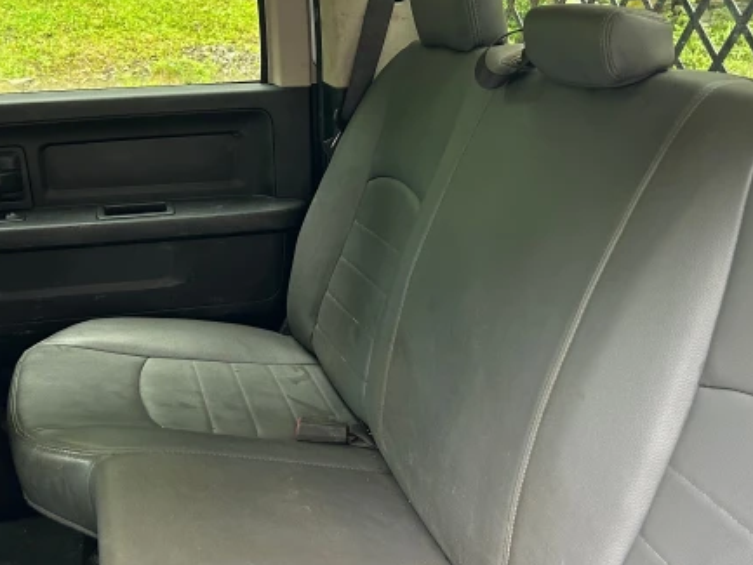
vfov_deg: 30.3
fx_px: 1044
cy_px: 254
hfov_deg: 39.6
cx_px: 384
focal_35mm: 48
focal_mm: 5.7
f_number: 1.5
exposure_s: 1/60
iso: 160
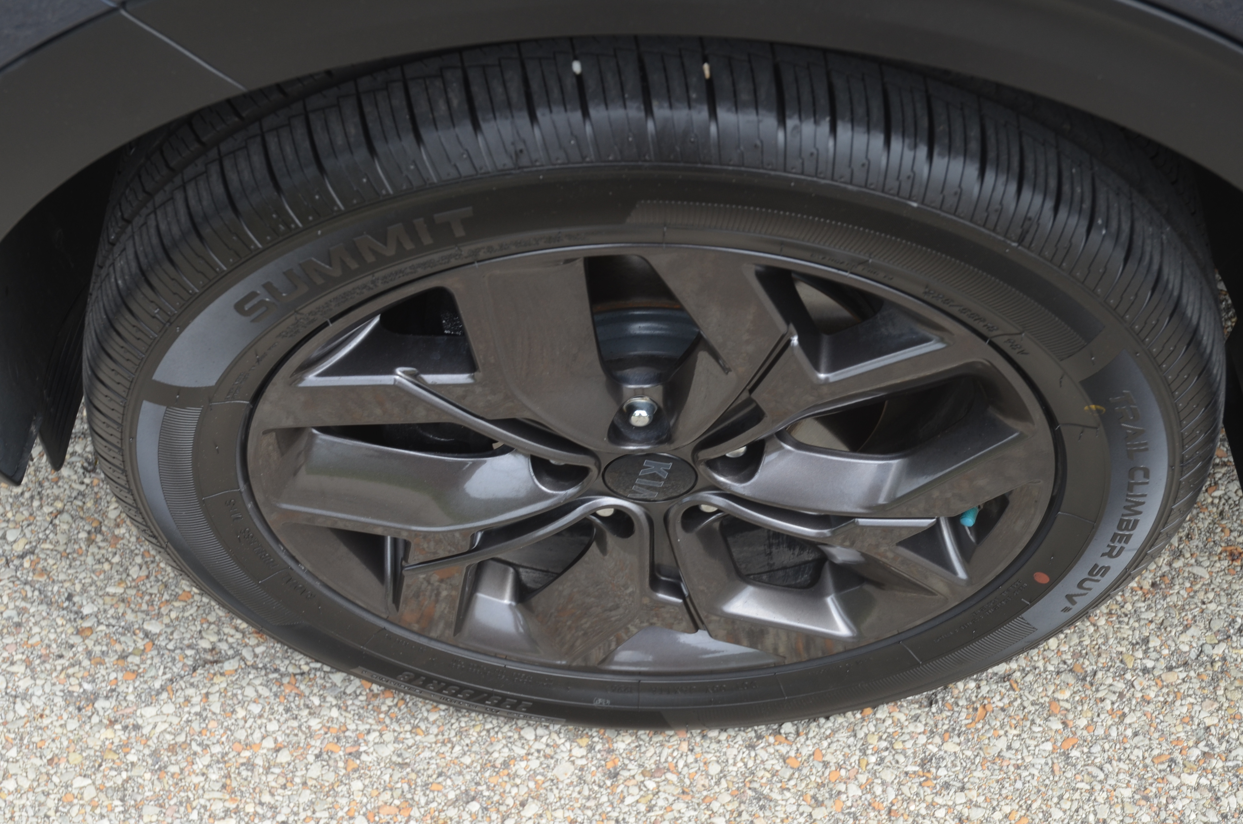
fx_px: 1964
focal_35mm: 57
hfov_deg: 35.1
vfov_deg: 23.7
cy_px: 412
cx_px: 622
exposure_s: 1/160
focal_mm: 38
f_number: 6.3
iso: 200
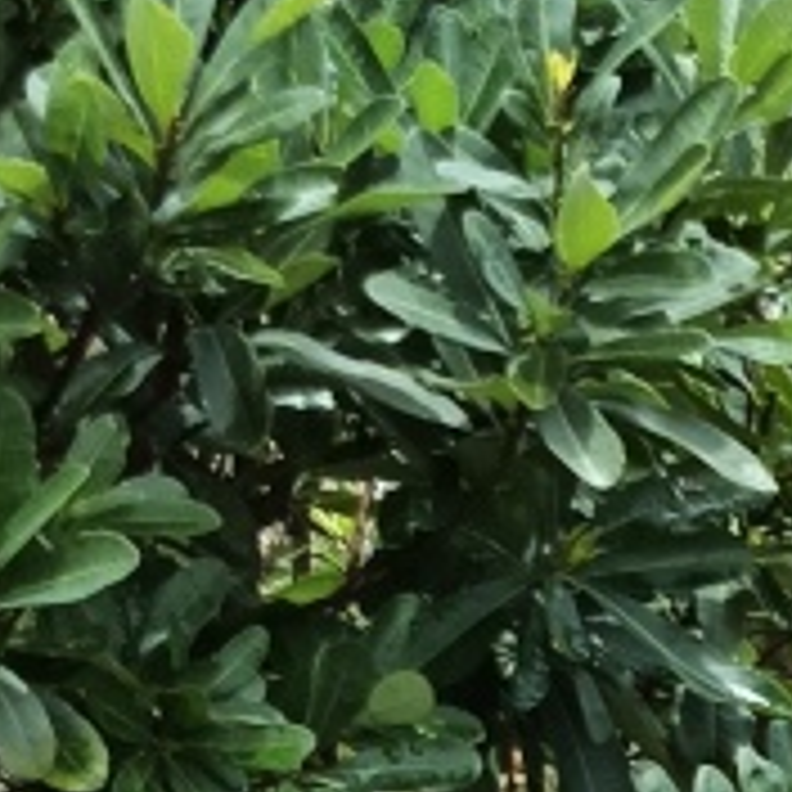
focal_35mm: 145
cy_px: 1181
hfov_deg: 11.5
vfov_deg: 11.5
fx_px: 3753
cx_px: 1246
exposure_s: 1/607
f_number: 1.8
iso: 50
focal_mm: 3.61
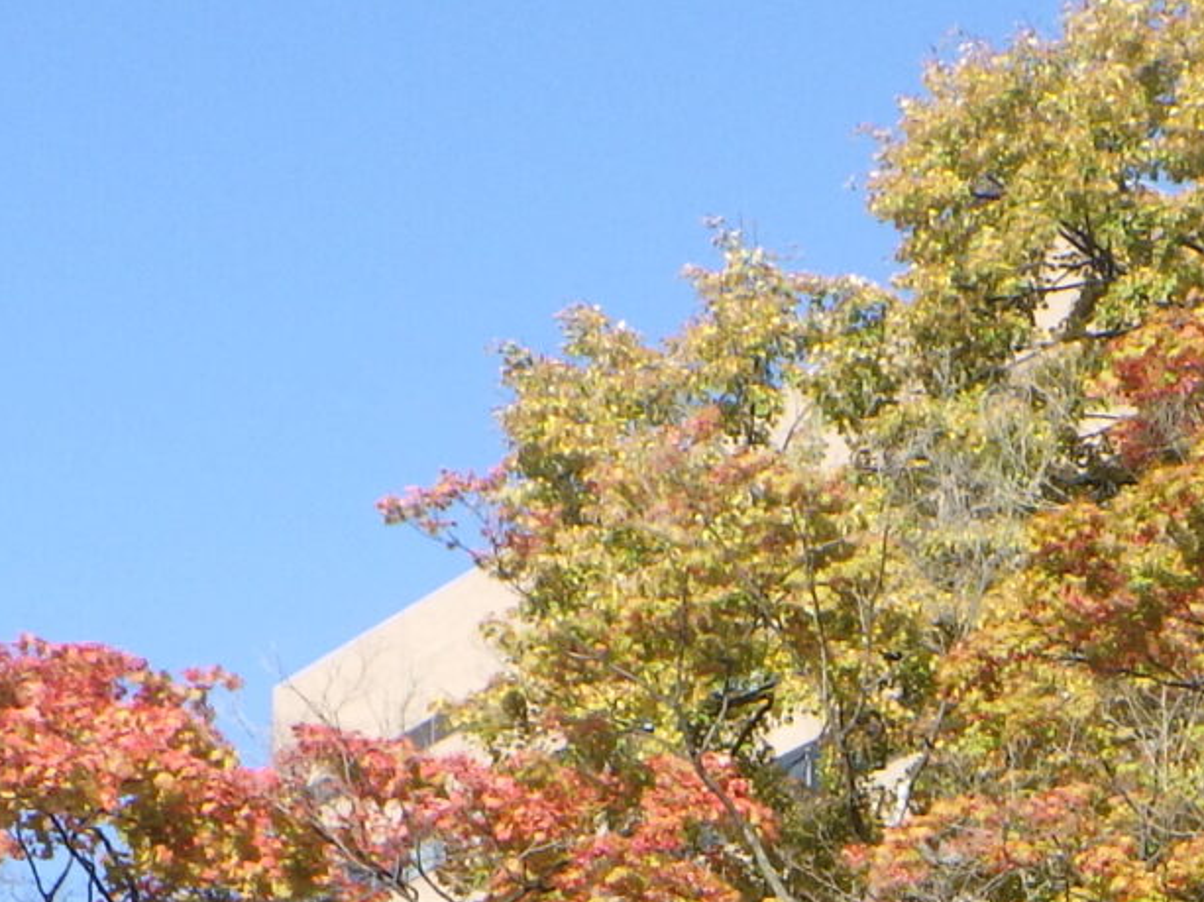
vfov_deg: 12.1
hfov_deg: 16.7
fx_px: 4067
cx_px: 1033
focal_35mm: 117
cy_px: 1364
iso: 125
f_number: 4.2
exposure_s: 1/400
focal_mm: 5
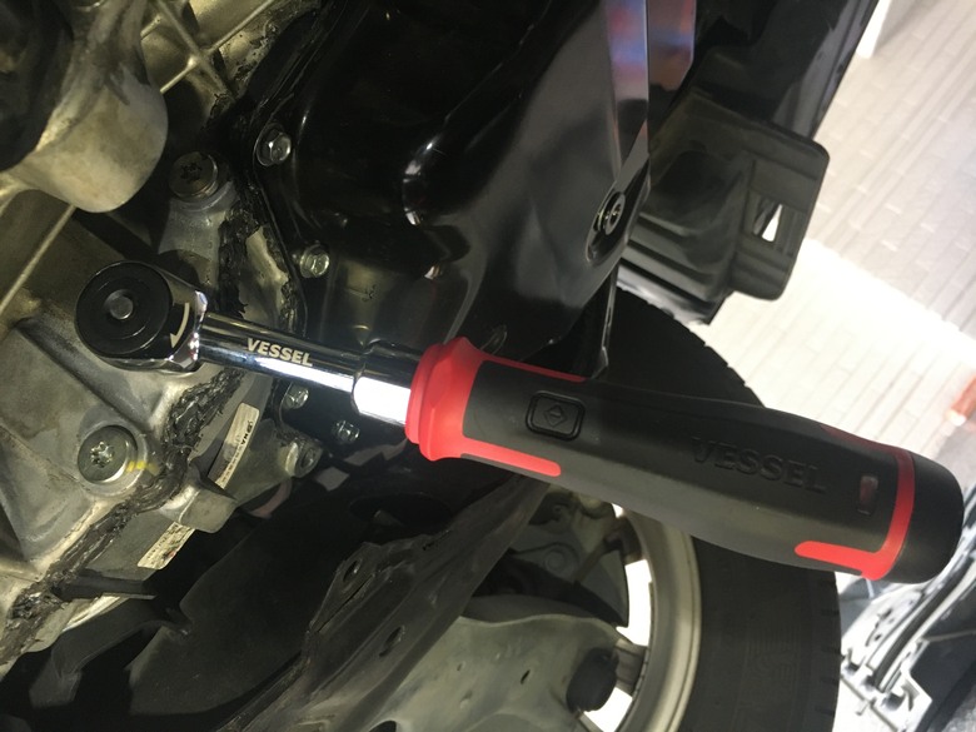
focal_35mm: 29
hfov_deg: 61.7
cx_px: 488
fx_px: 818
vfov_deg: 48.2
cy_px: 366
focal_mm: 4.15
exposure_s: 1/30
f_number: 2.2
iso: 160
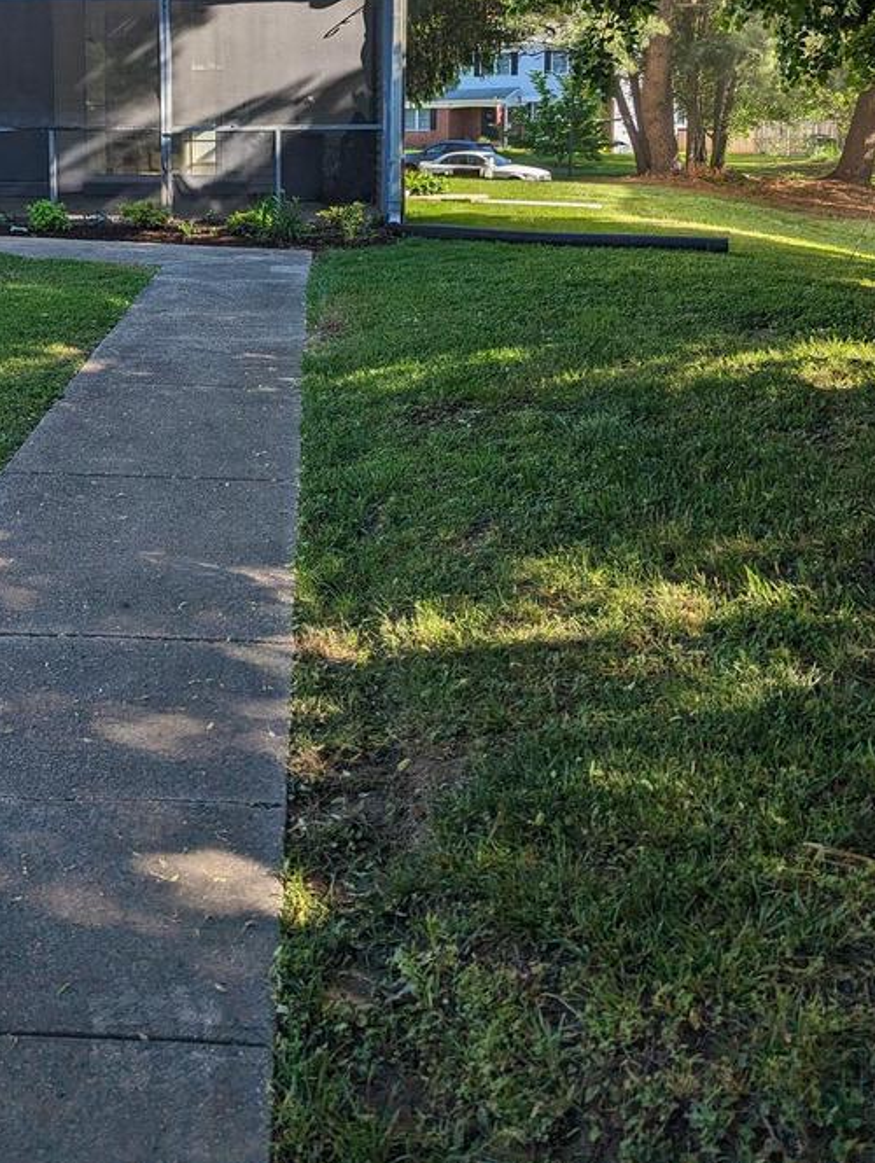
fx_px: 1312
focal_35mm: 39
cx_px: 256
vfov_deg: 45.4
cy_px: 231
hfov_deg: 36.3
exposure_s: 1/1572
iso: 46
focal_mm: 6.81
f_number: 1.85
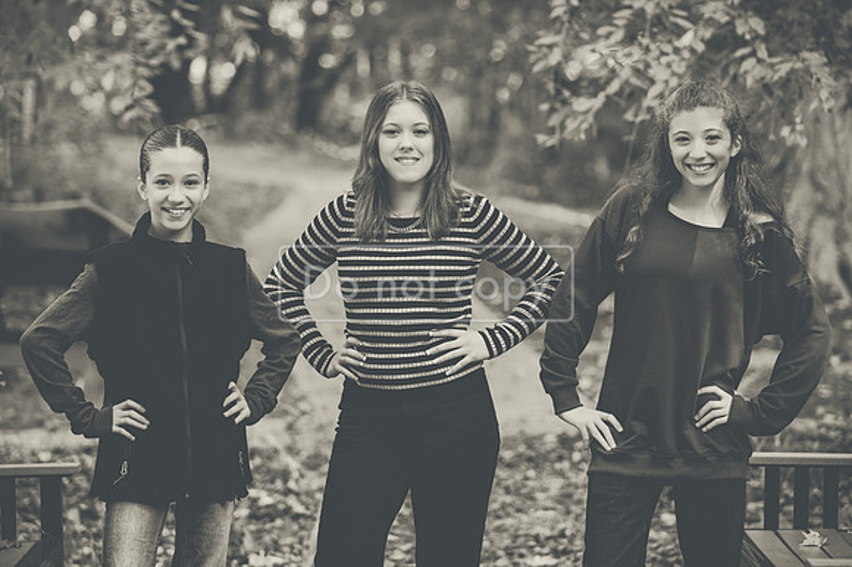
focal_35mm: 128
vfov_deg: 10.7
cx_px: 447
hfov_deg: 16.1
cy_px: 256
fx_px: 3021
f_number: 2.8
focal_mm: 110
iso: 900
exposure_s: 1/250
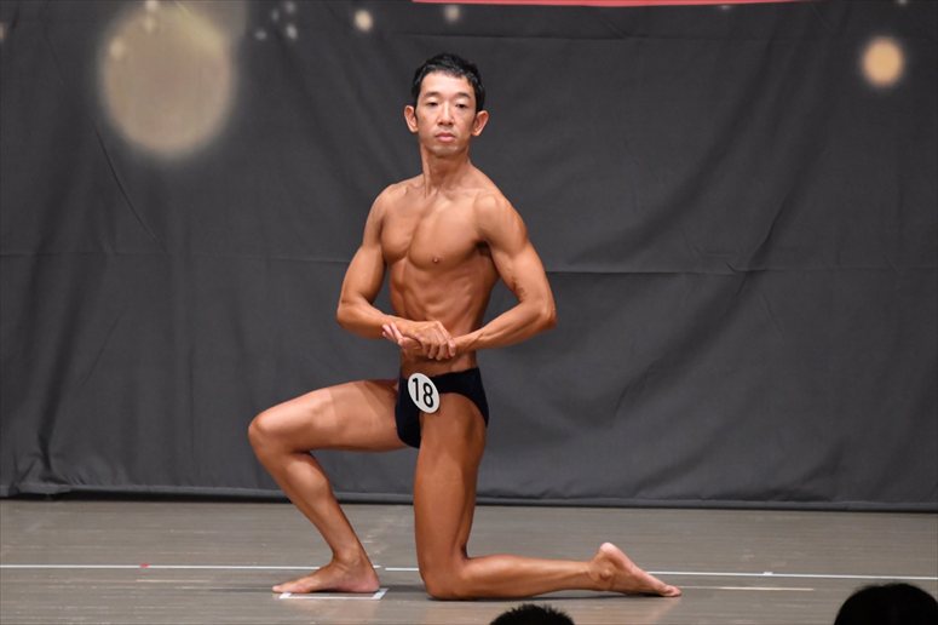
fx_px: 7813
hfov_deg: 6.9
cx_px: 469
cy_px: 312
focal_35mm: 300
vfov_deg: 4.6
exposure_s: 1/400
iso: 6400
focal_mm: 200
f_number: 5.6
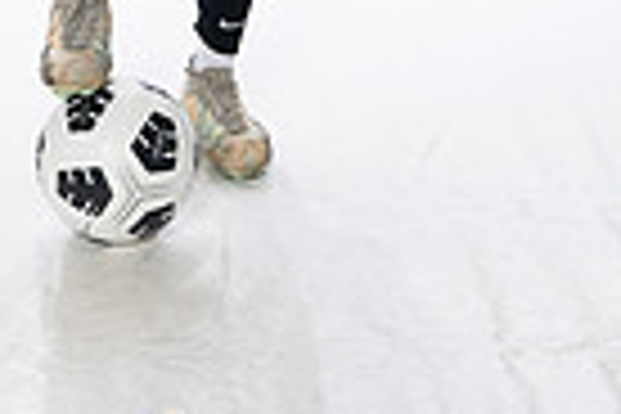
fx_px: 2812
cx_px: 202
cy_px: -558
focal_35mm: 163
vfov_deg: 7.8
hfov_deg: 12.6
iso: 800
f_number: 8
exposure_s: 1/250
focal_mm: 50
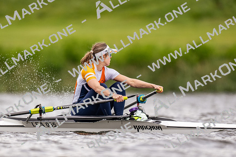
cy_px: 78
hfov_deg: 2.3
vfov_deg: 1.5
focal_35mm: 900
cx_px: 118
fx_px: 5896
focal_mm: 600
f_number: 4
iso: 560
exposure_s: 1/2500
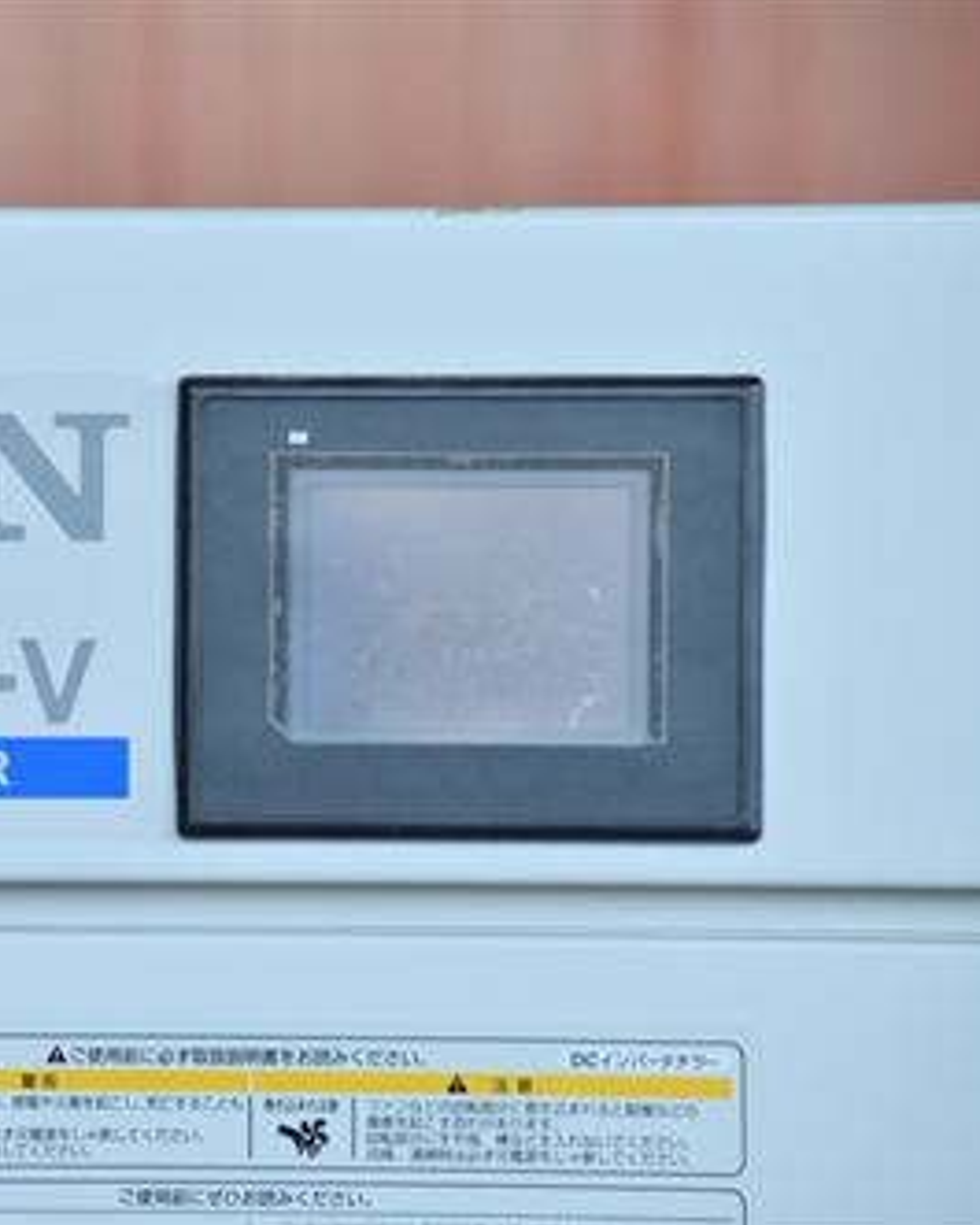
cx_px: 122
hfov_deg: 5.8
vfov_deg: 7.3
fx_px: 9629
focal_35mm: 266
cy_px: 614
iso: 1250
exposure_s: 1/100
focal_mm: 125
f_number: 6.3
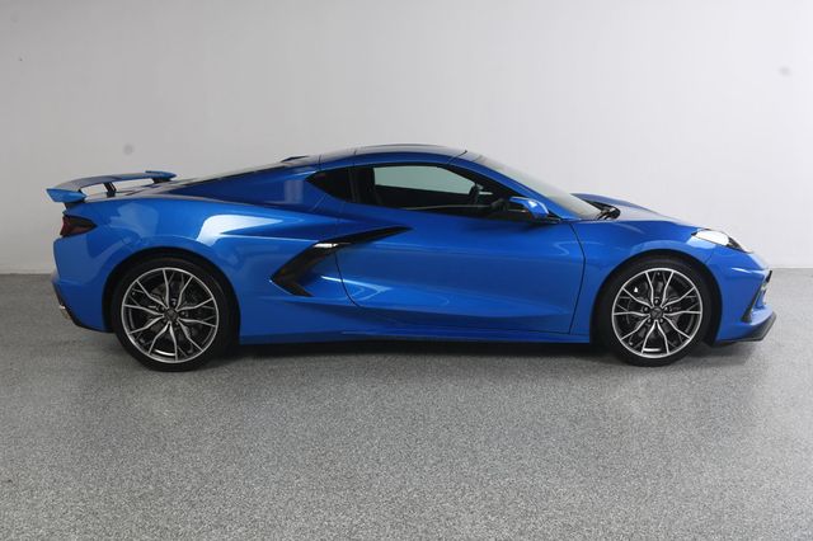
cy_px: 270
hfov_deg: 57.2
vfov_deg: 39.9
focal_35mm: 33
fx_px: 745
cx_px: 406
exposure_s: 1/160
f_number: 9
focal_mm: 22
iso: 100
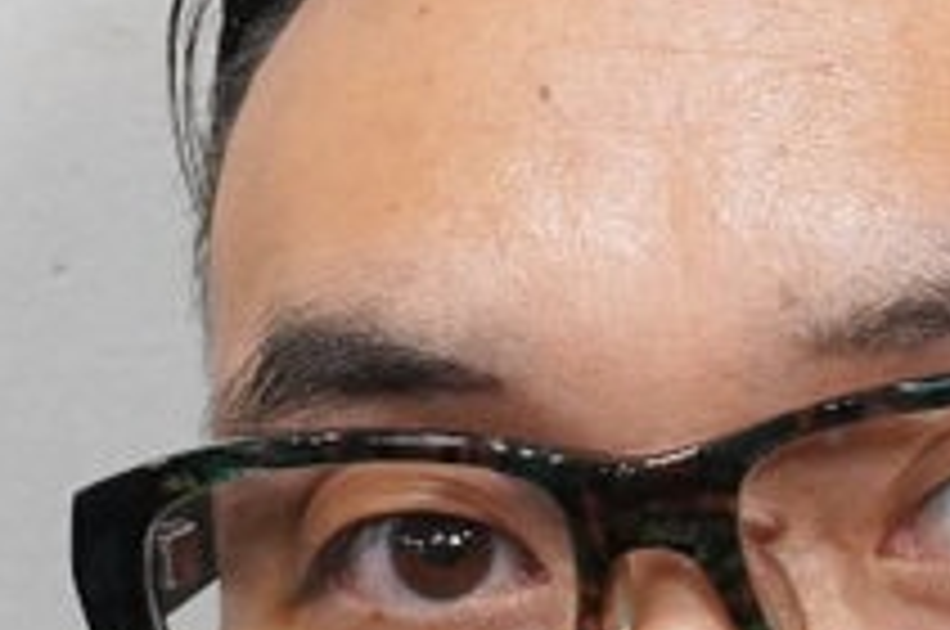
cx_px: 959
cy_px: 914
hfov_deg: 7.2
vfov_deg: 4.8
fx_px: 7509
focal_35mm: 285
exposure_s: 1/50
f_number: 10
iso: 3200
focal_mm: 50
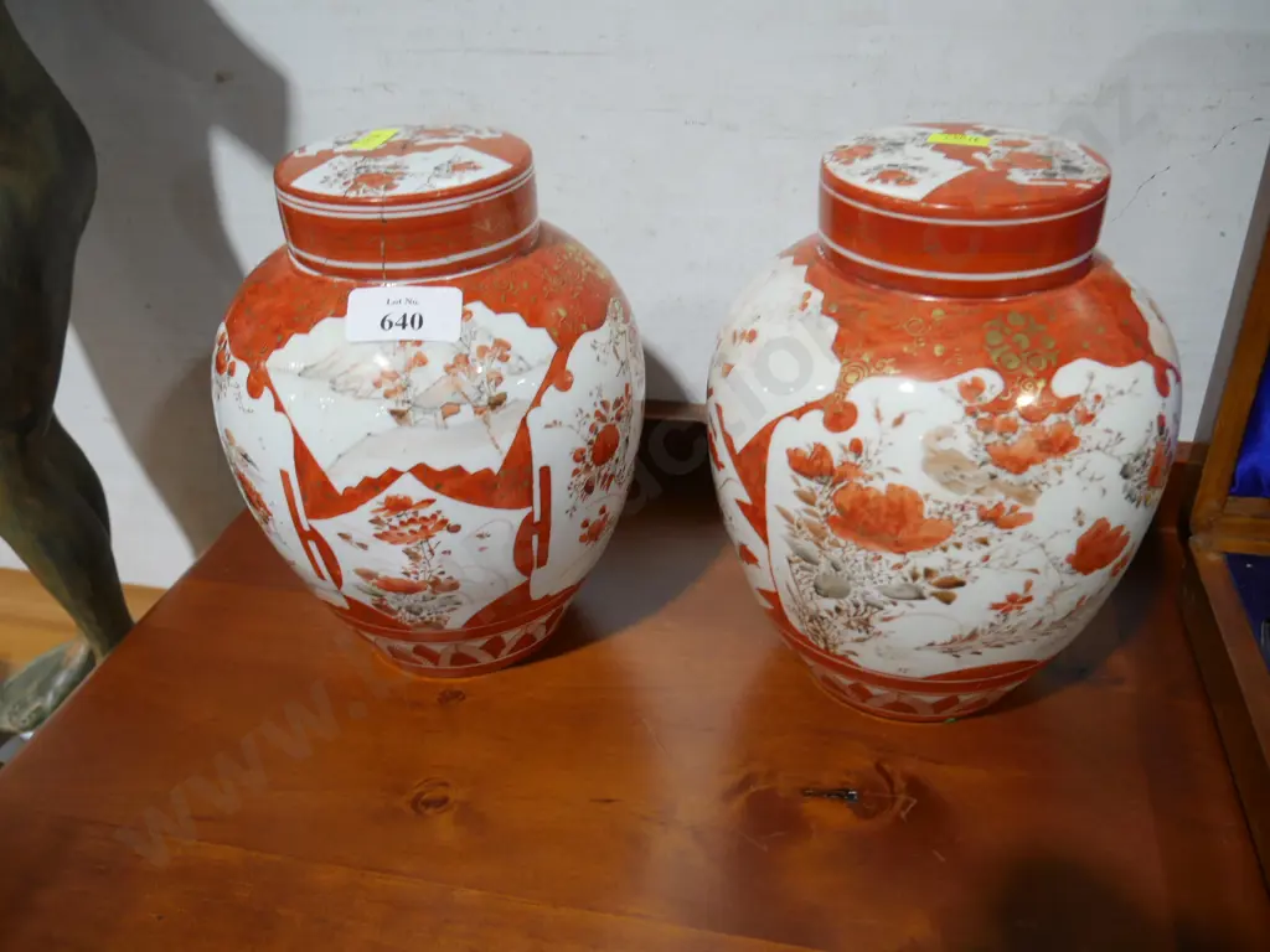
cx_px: 635
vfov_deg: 46.8
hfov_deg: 60.0
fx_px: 1101
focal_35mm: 30
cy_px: 476
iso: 320
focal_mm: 15
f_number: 3.6
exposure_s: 1/60
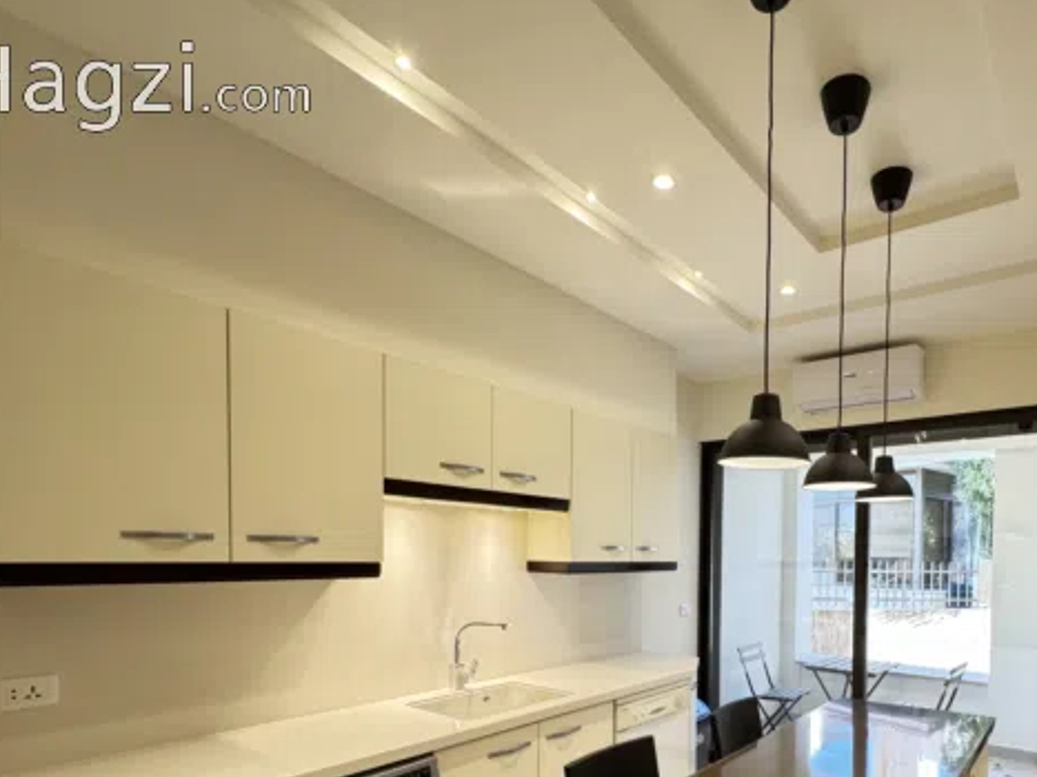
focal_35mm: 21
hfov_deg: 76.5
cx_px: 691
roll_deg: -1.1
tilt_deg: -2.0
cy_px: 578
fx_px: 629
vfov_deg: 60.1
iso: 320
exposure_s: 1/100
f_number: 2.2
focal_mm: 2.22
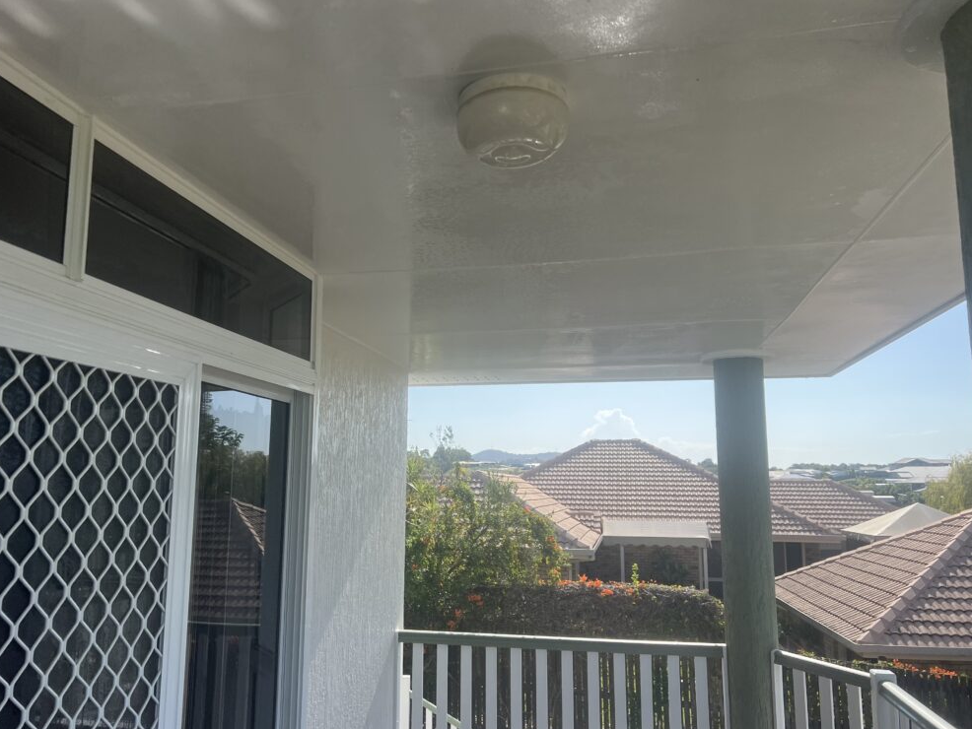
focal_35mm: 27
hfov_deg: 65.3
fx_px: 758
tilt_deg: +9.7
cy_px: 375
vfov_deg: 51.4
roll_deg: +1.0
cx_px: 475
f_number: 1.5
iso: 50
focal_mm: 5.7
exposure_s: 1/2457
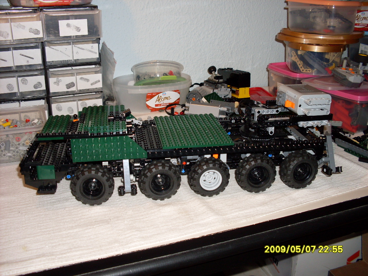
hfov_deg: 49.0
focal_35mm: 38
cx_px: 184
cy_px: 138
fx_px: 404
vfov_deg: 37.7
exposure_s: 1/45
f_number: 2.8
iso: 100
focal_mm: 6.3
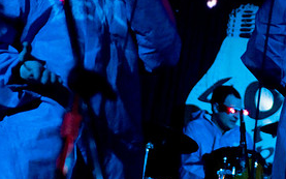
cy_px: 27
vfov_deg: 13.5
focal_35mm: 96
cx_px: 249
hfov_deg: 21.2
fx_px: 748
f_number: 1.8
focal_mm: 30
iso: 1250
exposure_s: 1/40
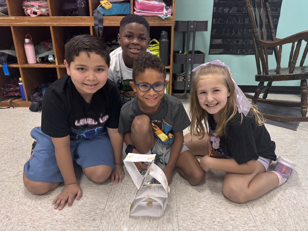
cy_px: 116
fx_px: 214
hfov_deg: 71.6
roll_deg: -0.6
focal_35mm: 24
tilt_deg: -21.2
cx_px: 154
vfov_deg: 56.8
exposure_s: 1/60
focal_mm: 6.76
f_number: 1.78
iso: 125
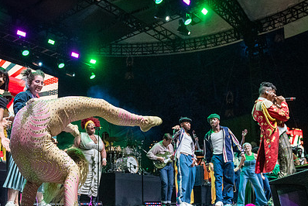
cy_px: 140
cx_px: 115
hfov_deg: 46.0
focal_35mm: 42
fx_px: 360
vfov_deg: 31.7
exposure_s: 1/800
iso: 6400
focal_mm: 26
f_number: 4
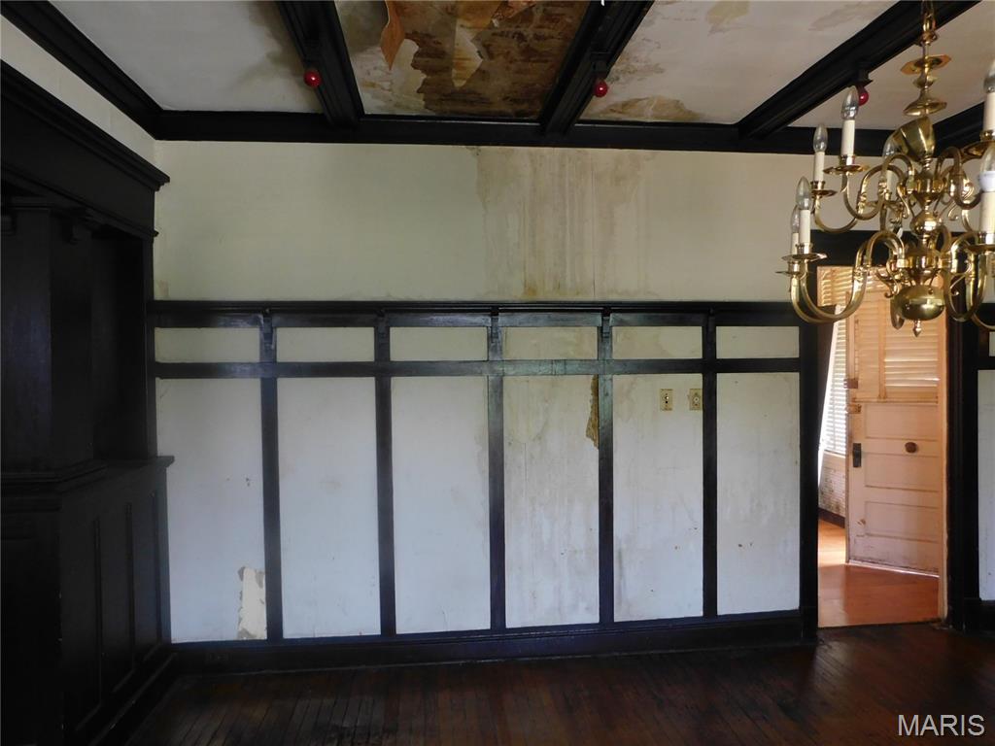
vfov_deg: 58.9
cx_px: 498
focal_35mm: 23
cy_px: 373
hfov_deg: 73.9
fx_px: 661
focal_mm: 4
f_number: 3
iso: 280
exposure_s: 1/30
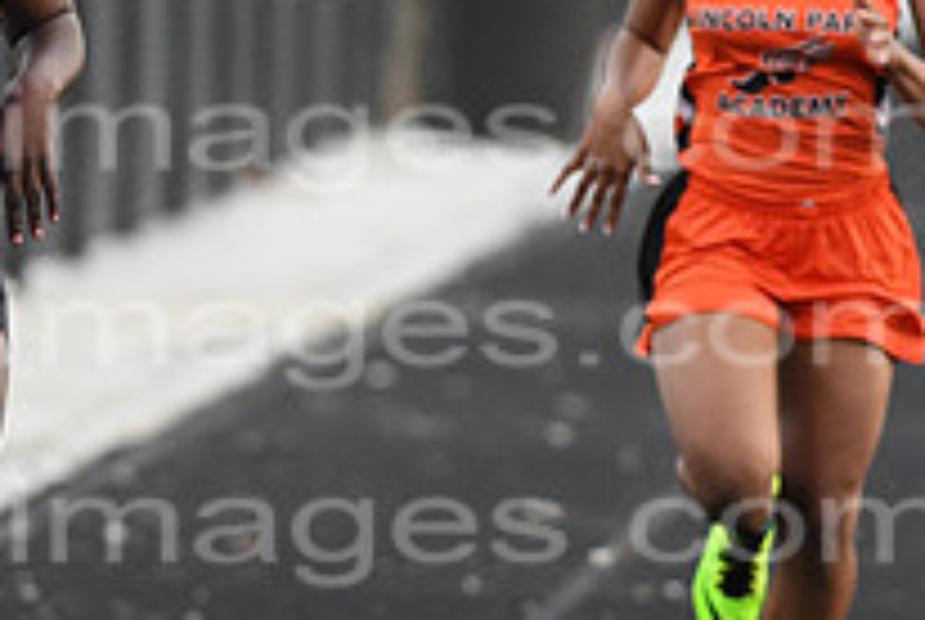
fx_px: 32575
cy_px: 236
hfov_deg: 1.6
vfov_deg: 1.1
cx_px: -67
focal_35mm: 1266
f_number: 4
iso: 2000
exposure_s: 1/1600
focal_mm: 300
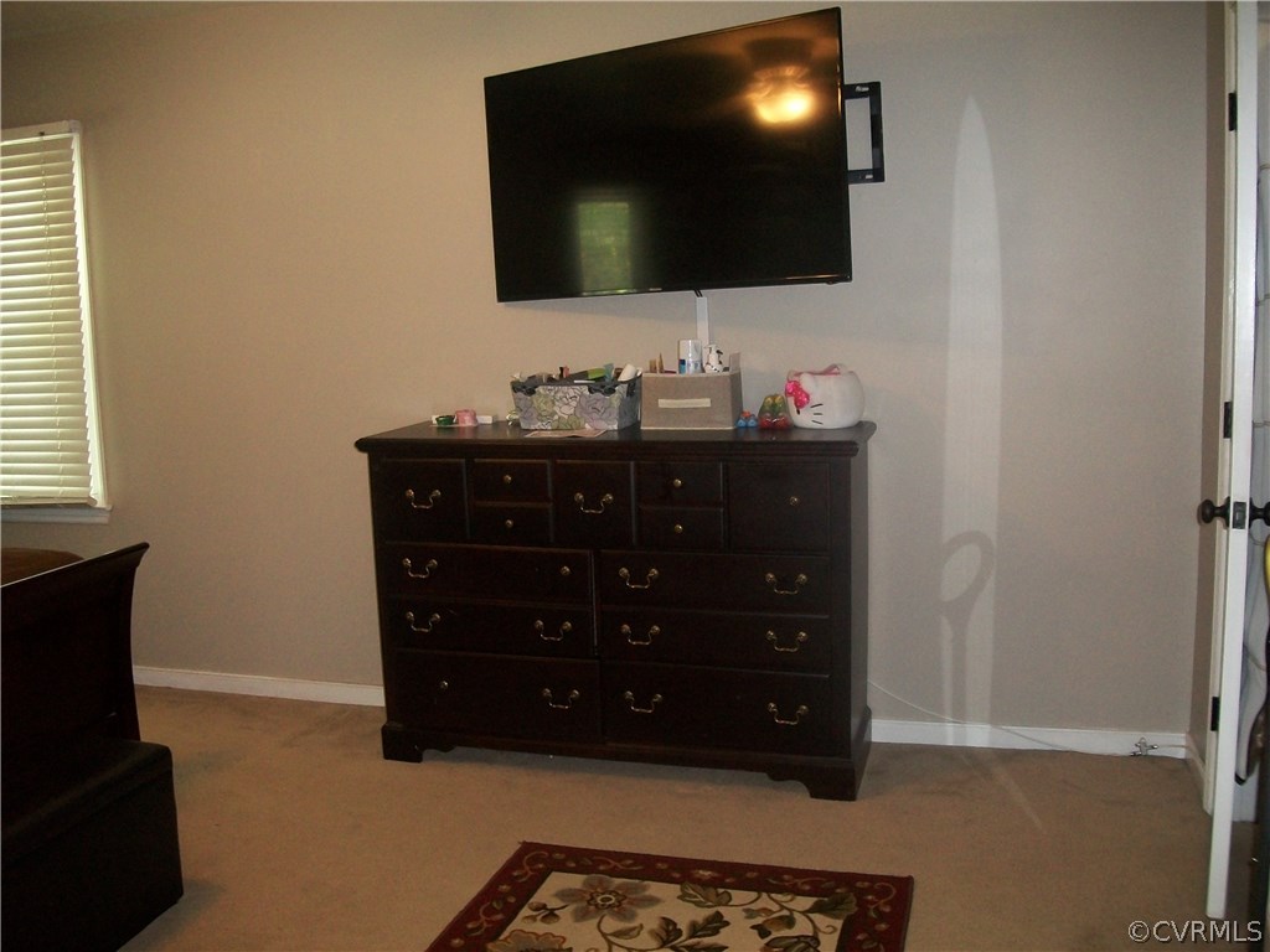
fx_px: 1174
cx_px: 635
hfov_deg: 56.8
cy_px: 476
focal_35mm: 32
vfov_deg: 44.2
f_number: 2.9
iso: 240
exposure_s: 1/30
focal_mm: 5.7
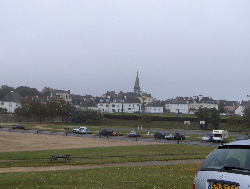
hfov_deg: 34.9
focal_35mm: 55
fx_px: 398
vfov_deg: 26.6
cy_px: 94
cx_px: 125
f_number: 5.4
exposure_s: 1/216
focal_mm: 11.4
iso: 100
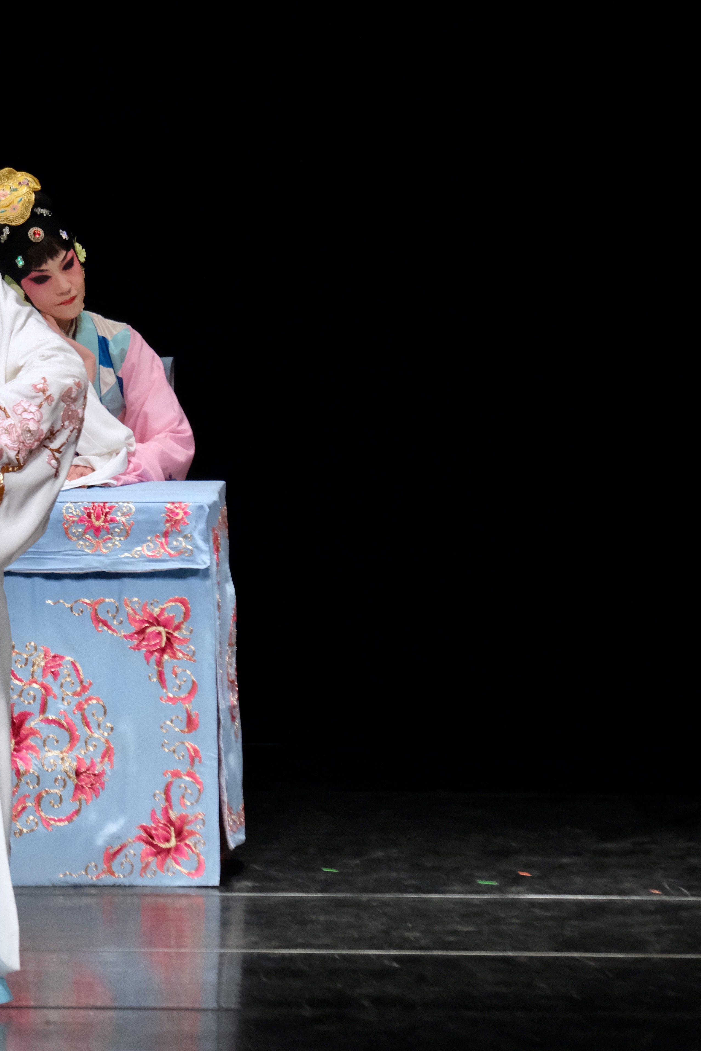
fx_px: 14222
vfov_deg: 4.2
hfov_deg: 2.8
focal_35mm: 487
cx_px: -87
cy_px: 500
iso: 3200
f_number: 8
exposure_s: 1/250
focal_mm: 200
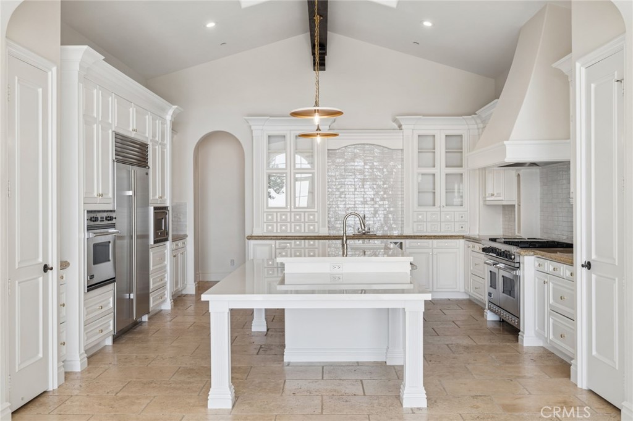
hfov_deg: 54.5
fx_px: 615
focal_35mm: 35
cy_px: 210
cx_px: 316
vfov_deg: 37.8
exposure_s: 1/15
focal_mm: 35
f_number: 9
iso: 100
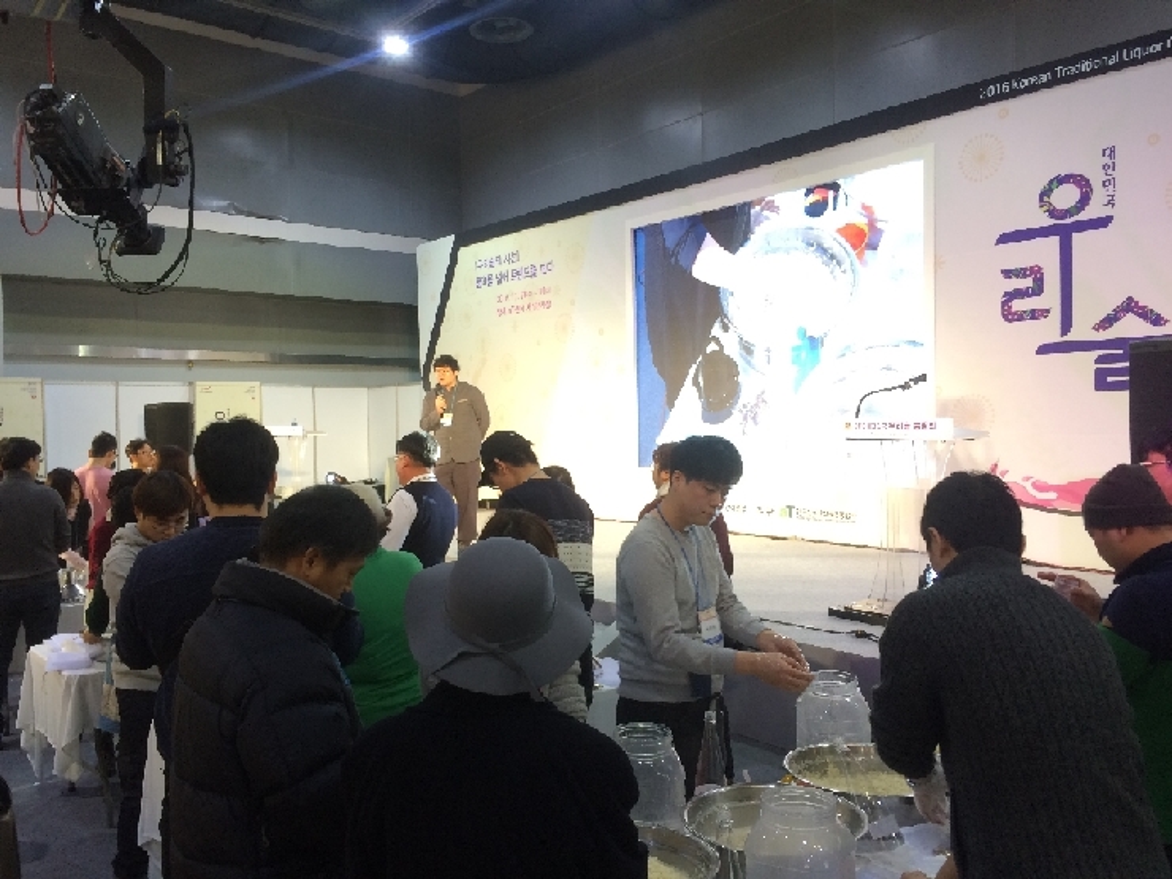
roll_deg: +1.2
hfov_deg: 61.7
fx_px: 982
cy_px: 440
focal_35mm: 29
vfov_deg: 48.2
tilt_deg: -2.4
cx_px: 586
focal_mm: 4.15
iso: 80
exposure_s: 1/30
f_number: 2.2
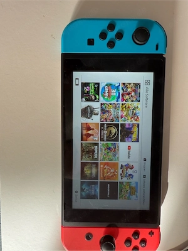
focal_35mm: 24
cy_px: 126
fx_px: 174
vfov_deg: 71.6
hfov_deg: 56.8
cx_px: 94
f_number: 2.2
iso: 64
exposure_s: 1/117
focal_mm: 2.22
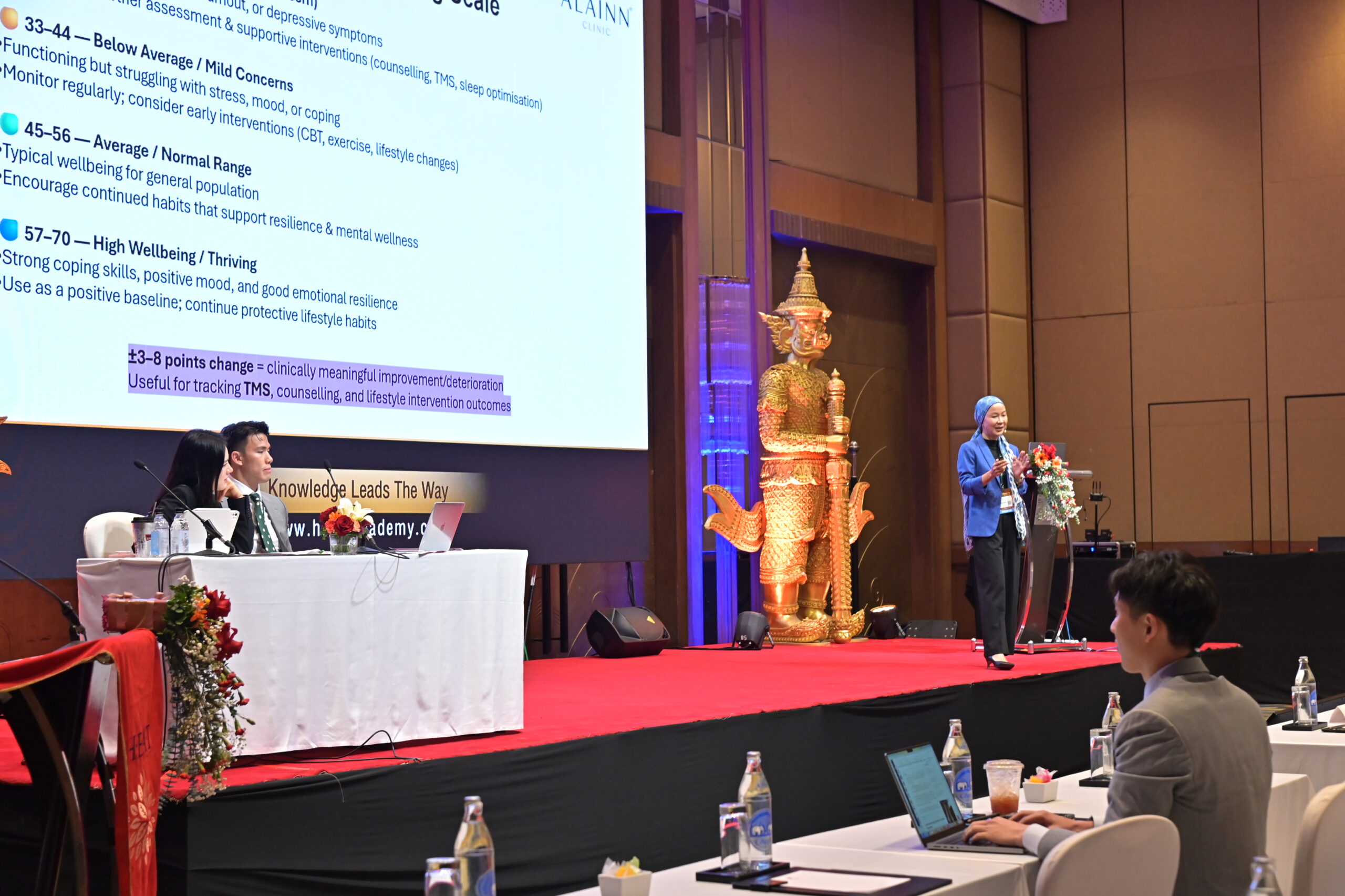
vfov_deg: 26.0
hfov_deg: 38.2
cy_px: 448
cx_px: 672
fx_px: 1942
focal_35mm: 52
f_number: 5.6
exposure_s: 1/80
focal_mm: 52
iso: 2000
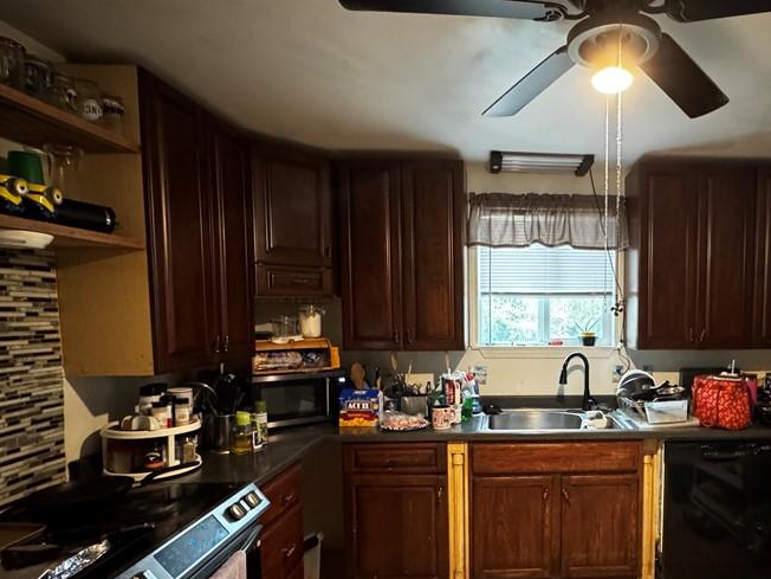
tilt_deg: -4.2
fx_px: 490
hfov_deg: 73.4
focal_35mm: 22
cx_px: 531
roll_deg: +0.0
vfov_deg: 60.7
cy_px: 341
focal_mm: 2.22
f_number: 2.2
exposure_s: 1/60
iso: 1250
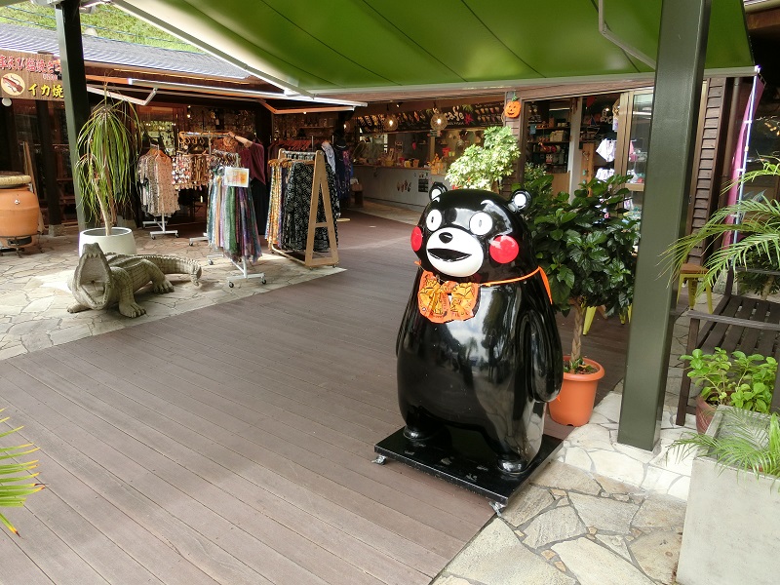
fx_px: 563
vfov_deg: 54.9
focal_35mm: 25
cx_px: 390
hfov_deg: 69.4
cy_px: 292
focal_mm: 4.5
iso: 100
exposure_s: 1/125
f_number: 3.5
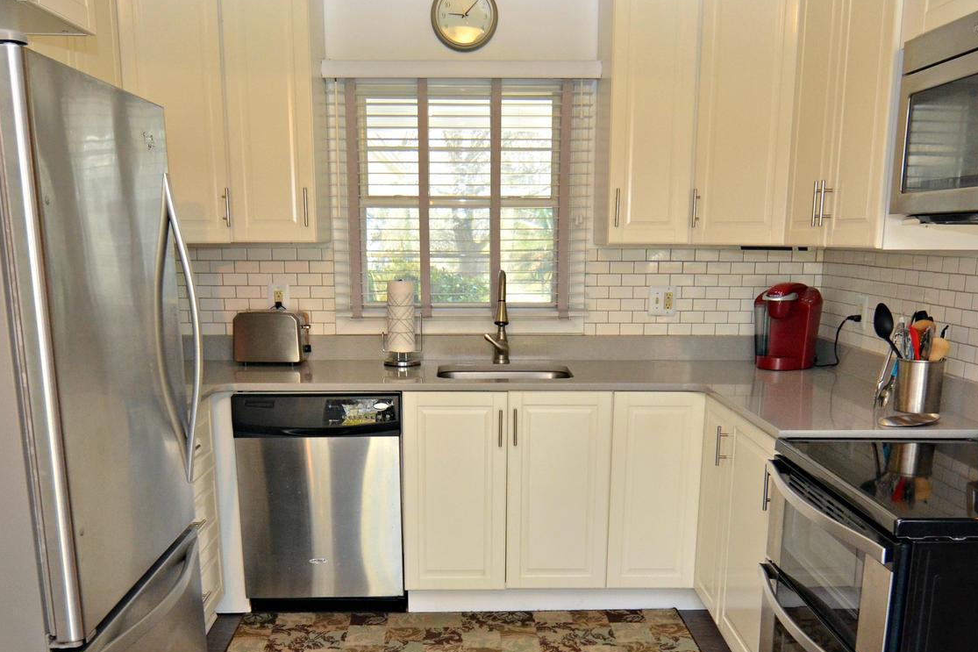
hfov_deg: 57.2
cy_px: 445
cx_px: 504
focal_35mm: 33
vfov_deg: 39.4
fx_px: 896
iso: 800
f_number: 4
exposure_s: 1/60
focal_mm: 12
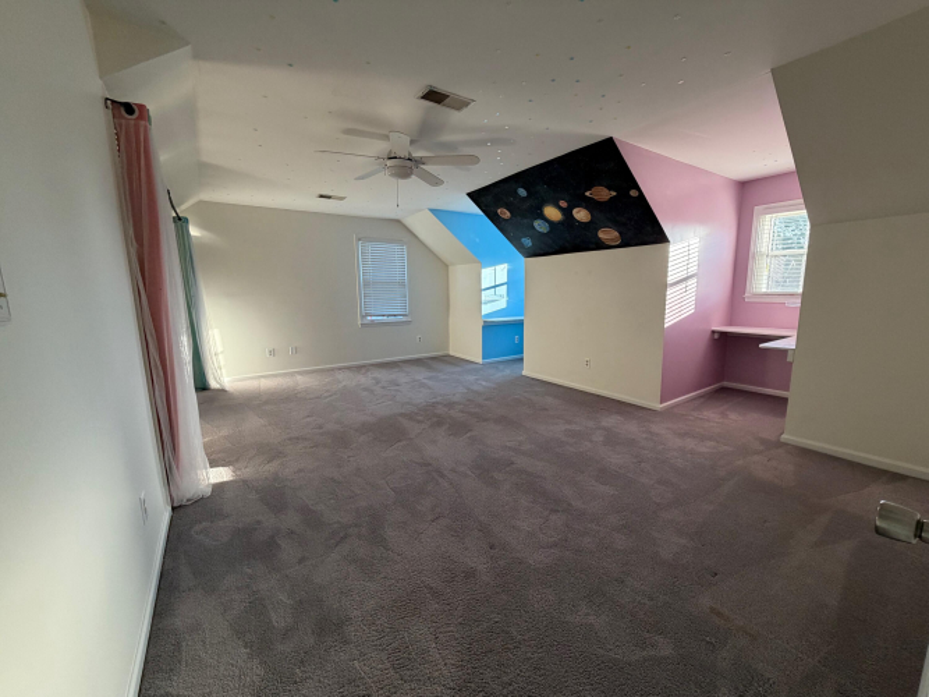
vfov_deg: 85.7
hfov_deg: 102.1
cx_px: 464
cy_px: 348
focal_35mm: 14
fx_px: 376
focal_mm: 2.22
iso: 200
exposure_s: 1/60
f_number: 2.2
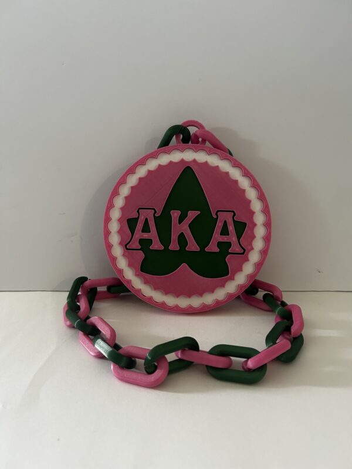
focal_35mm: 26
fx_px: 353
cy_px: 234
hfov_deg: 53.1
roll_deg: +1.3
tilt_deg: -18.8
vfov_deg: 67.3
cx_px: 176
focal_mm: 5.7
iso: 200
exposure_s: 1/60
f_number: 1.5
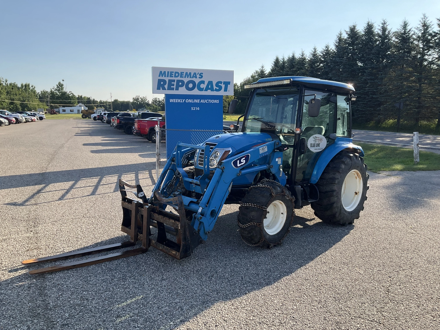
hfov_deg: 61.7
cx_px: 220
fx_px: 369
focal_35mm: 29
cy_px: 165
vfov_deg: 48.2
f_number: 1.8
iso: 25
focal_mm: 3
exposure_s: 1/1098
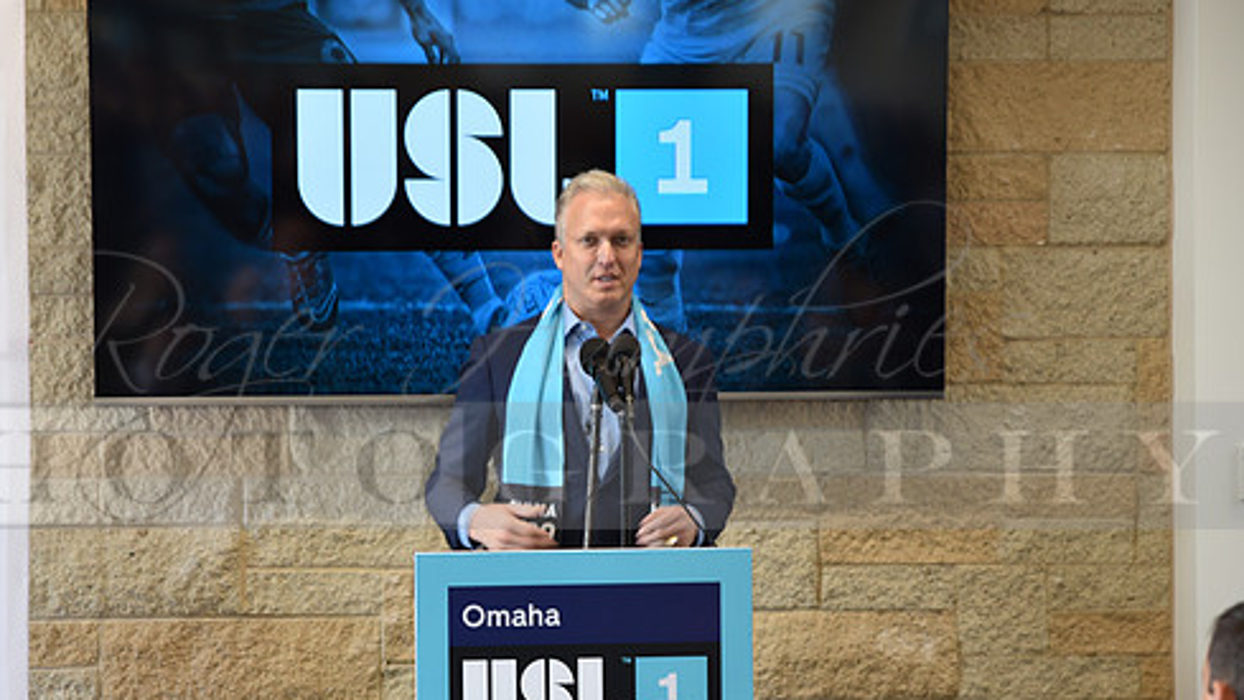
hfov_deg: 24.4
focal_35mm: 87
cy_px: 365
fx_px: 2870
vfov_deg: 13.9
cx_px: 547
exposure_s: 1/60
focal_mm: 70
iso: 400
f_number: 2.8
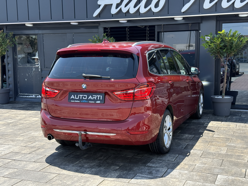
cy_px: 93
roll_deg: +2.2
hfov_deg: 39.7
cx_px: 124
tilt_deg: -4.0
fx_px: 344
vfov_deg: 30.3
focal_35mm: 48
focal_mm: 6.76
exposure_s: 1/1285
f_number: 1.78
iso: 100
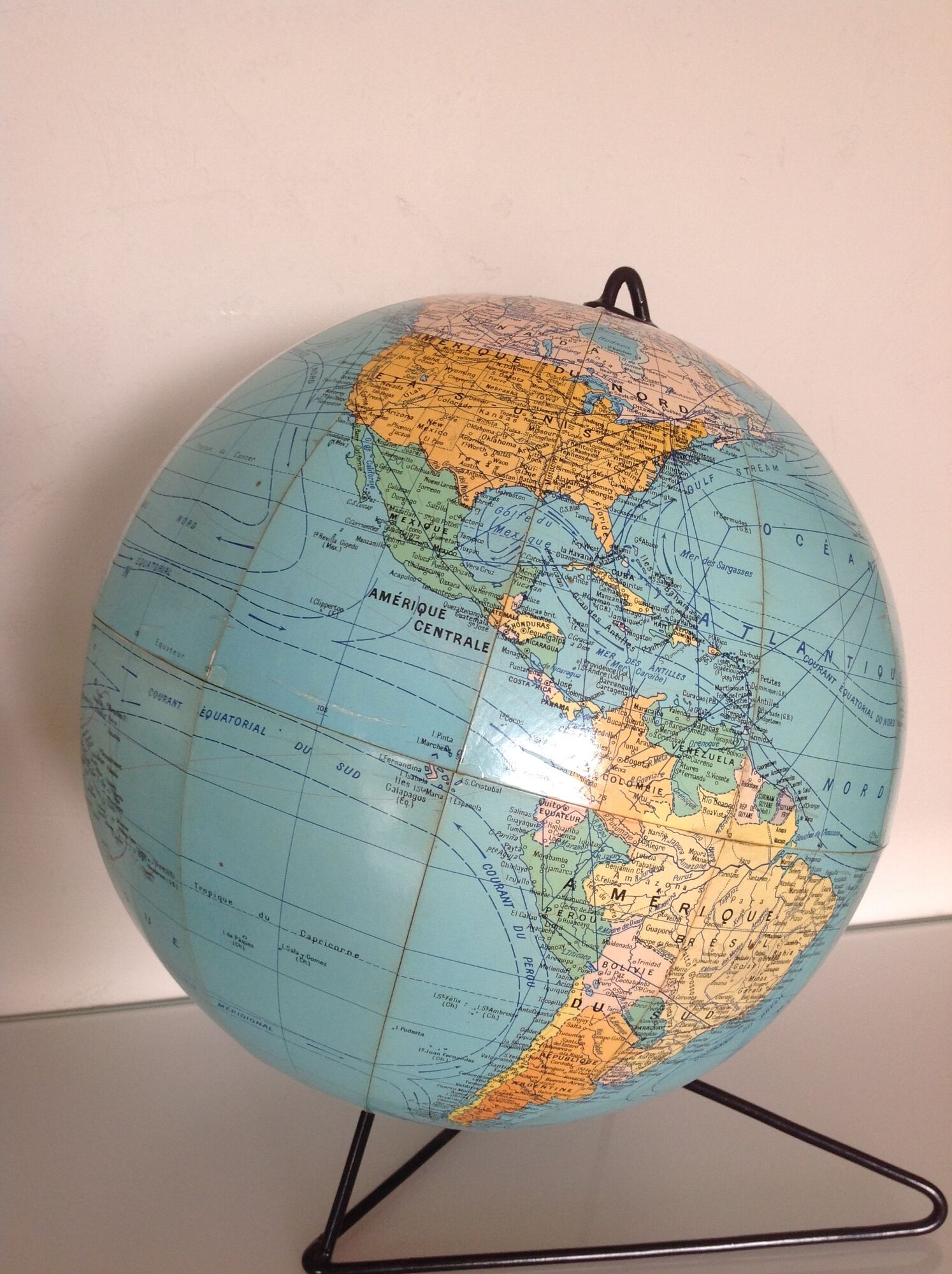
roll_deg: +0.9
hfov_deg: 40.6
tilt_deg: -14.0
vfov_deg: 52.7
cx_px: 476
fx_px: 1287
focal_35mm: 35
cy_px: 637
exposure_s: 1/30
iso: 50
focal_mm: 4.28
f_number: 2.4
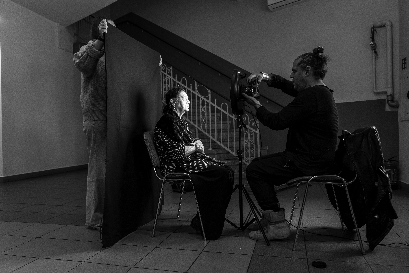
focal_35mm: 28
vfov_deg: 46.4
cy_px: 136
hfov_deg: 65.5
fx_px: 318
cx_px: 204
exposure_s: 1/160
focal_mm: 28
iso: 3200
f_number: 4
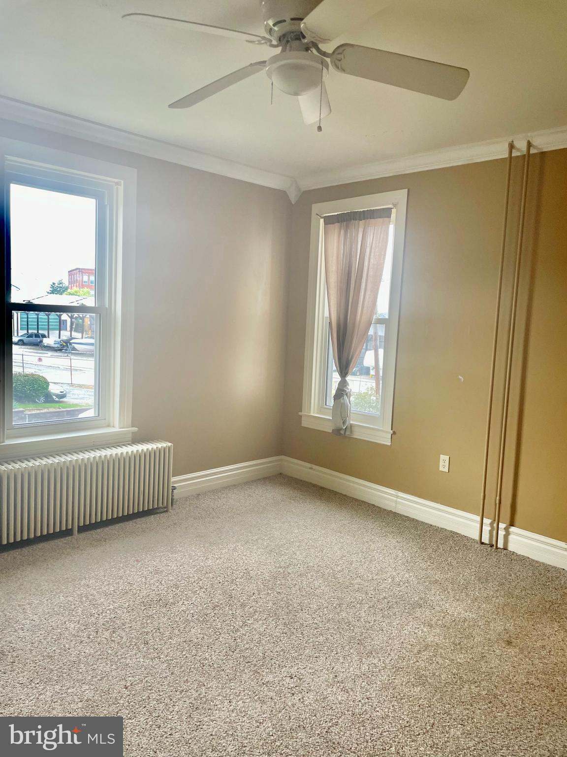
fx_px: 568
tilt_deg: -4.1
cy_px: 378
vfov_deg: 67.3
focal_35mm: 26
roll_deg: -3.3
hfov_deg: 53.1
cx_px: 284
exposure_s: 1/60
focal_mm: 4.2
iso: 80
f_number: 1.6
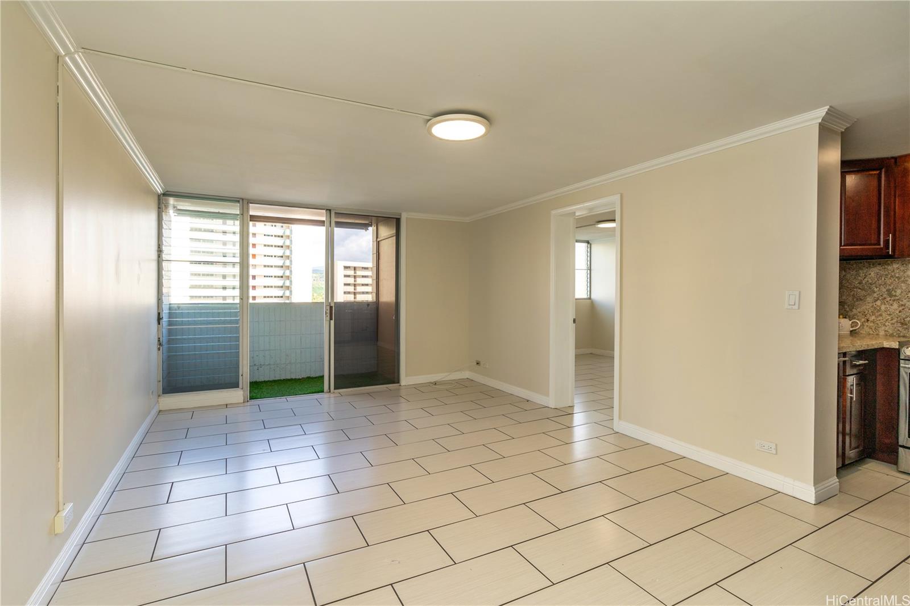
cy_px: 303
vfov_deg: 73.7
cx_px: 455
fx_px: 404
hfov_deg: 96.7
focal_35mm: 16
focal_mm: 16
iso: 160
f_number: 8
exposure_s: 1/40
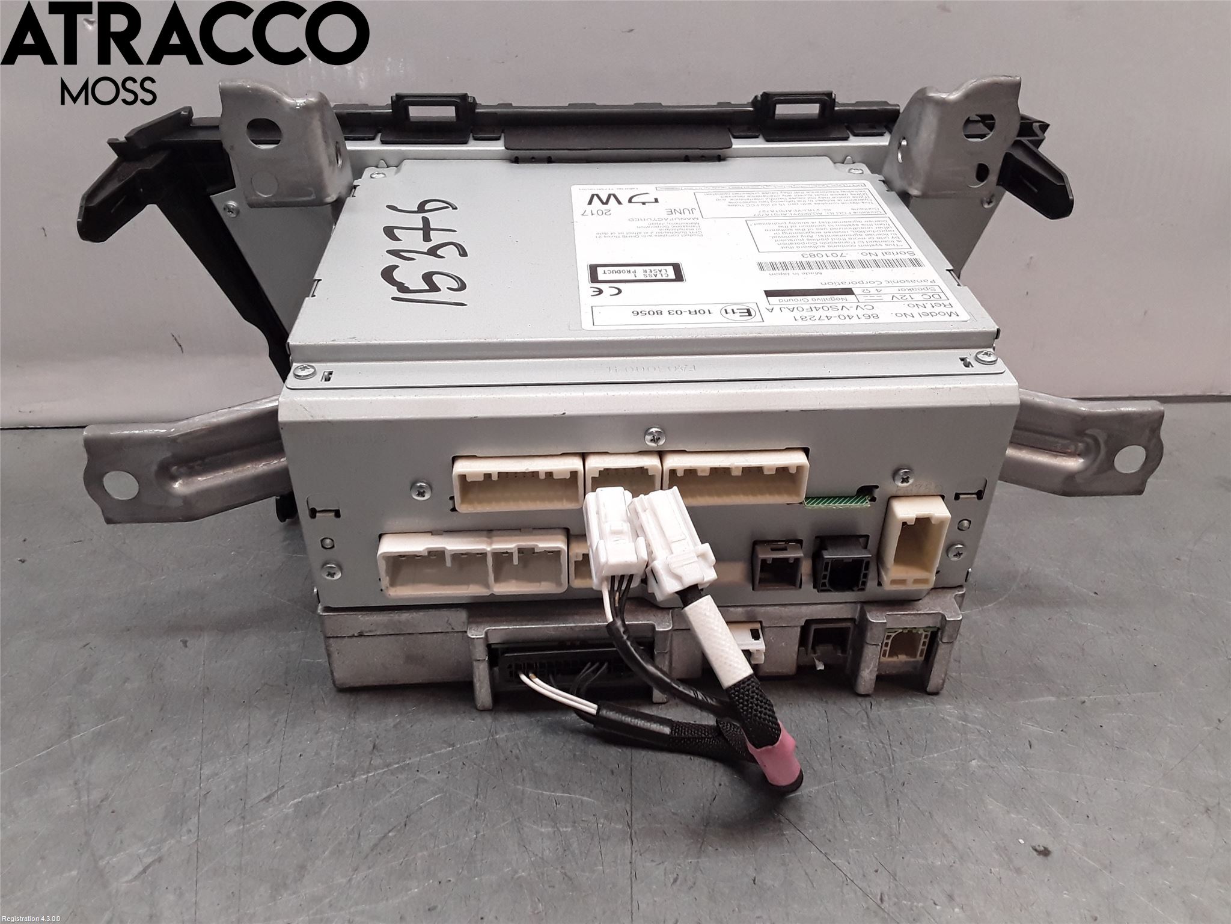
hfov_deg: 63.4
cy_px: 462
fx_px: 996
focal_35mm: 28
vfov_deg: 49.7
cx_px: 616
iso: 100
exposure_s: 1/142
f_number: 1.9
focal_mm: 2.91
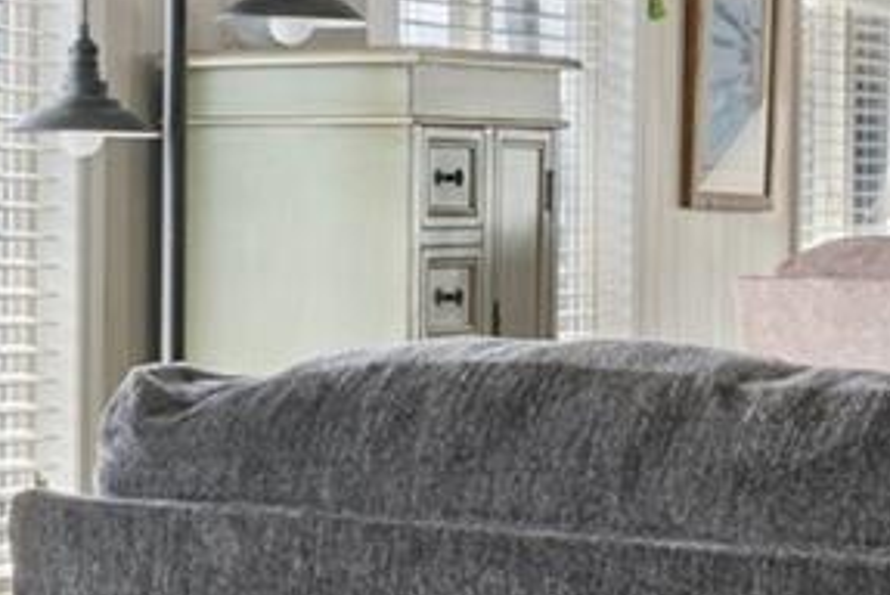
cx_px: -527
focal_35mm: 117
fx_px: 2892
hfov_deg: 15.8
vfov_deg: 11.7
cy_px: 206
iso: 200
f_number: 13
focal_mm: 16.4
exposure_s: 1/30
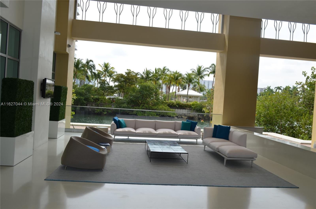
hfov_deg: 57.3
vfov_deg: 39.8
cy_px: 104
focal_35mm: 33
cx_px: 158
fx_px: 289
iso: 100
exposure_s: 1/200
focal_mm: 22
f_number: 8
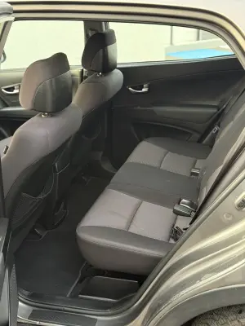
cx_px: 122
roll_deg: +0.7
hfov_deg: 30.3
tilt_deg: -19.5
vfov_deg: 39.7
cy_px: 163
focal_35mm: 48
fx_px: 453
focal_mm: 6.76
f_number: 1.78
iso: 250
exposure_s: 1/43
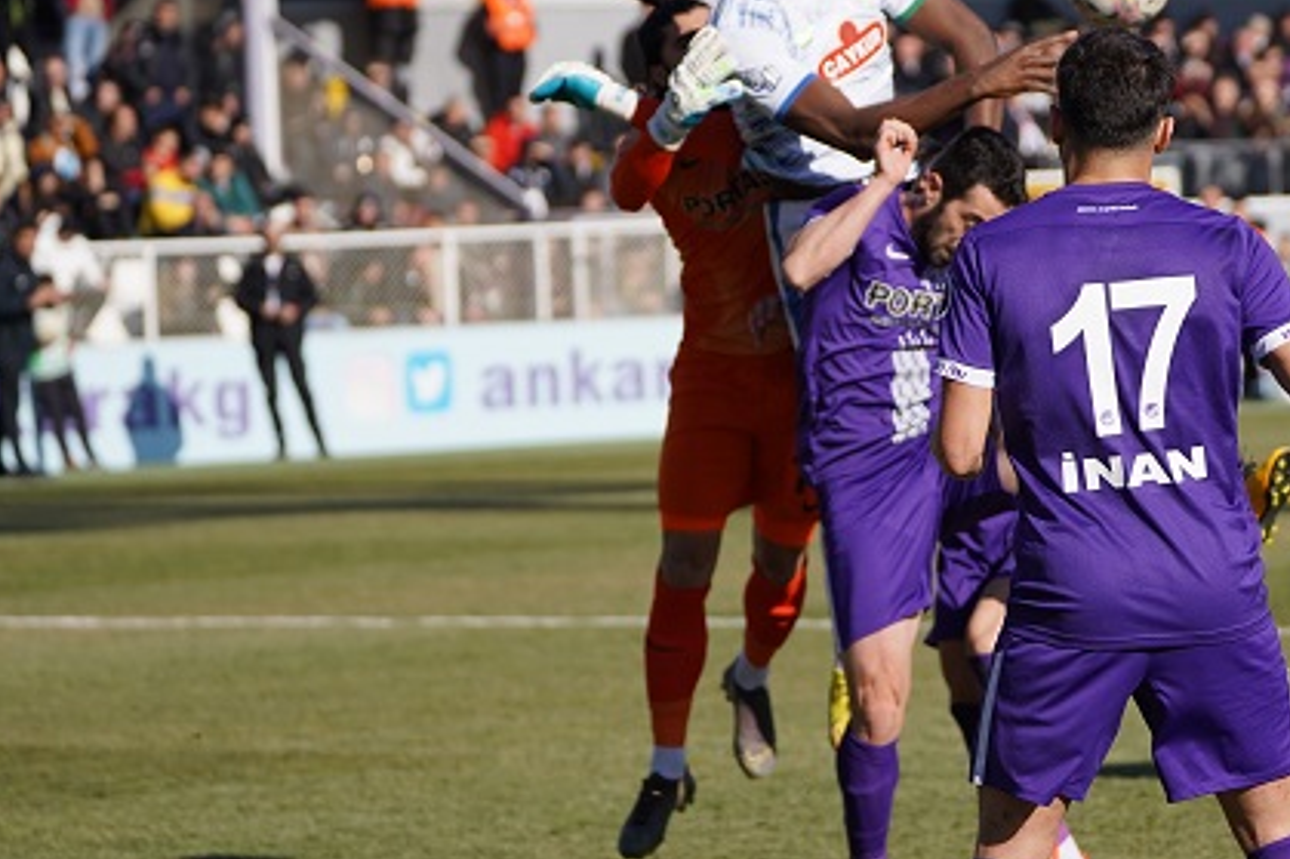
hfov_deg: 8.5
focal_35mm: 242
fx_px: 8668
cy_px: 357
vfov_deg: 5.7
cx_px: 788
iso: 320
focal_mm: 169
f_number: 5.6
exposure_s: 1/2000
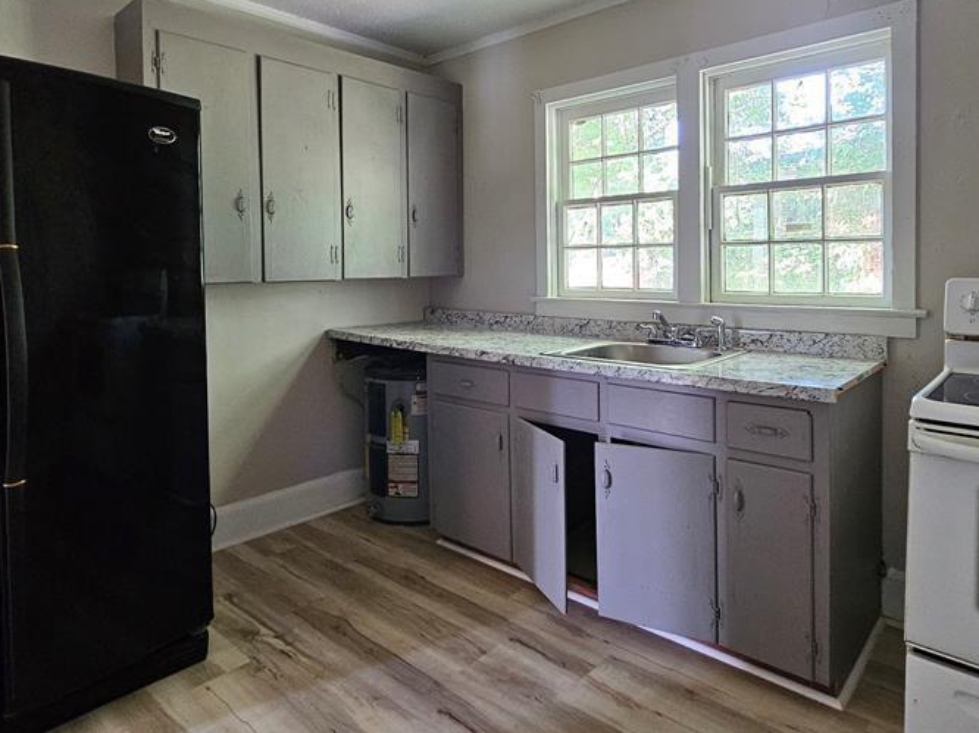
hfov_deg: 81.1
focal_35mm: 20
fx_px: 565
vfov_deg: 65.2
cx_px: 569
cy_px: 288
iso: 400
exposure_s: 1/30
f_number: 2.2
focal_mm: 2.2
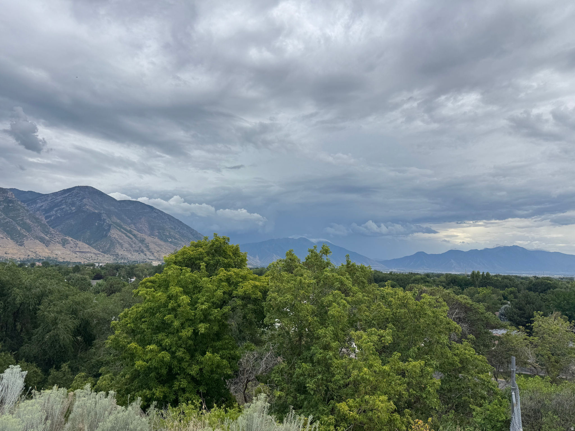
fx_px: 399
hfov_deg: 71.6
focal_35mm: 24
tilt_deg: +7.3
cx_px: 288
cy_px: 216
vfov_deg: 56.8
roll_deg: -2.5
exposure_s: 1/5814
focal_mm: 6.76
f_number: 1.78
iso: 80
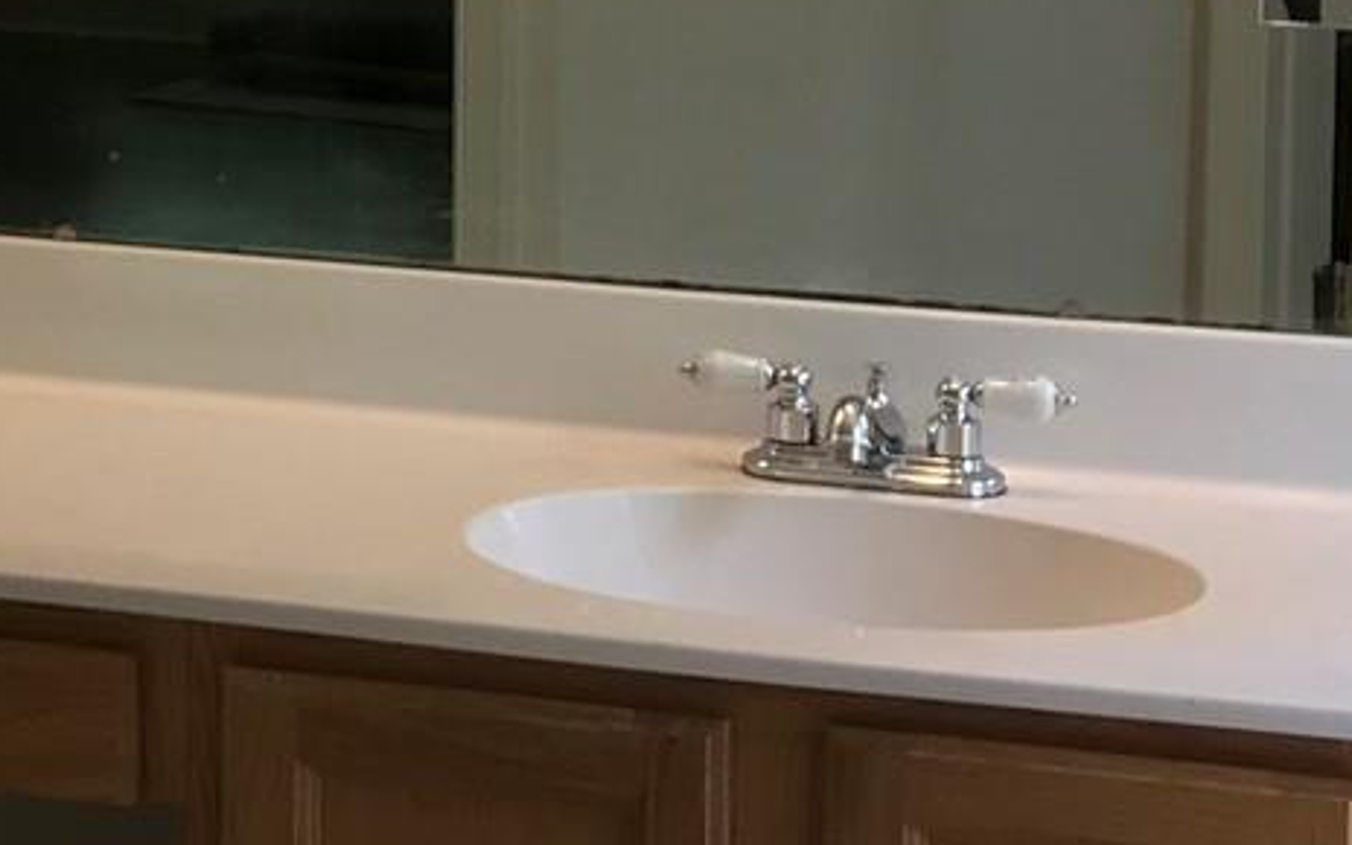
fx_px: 4827
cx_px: -344
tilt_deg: -2.9
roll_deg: -0.5
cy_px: -318
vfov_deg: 9.8
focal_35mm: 131
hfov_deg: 15.3
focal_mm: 3.99
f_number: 1.8
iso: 25
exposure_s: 1/40
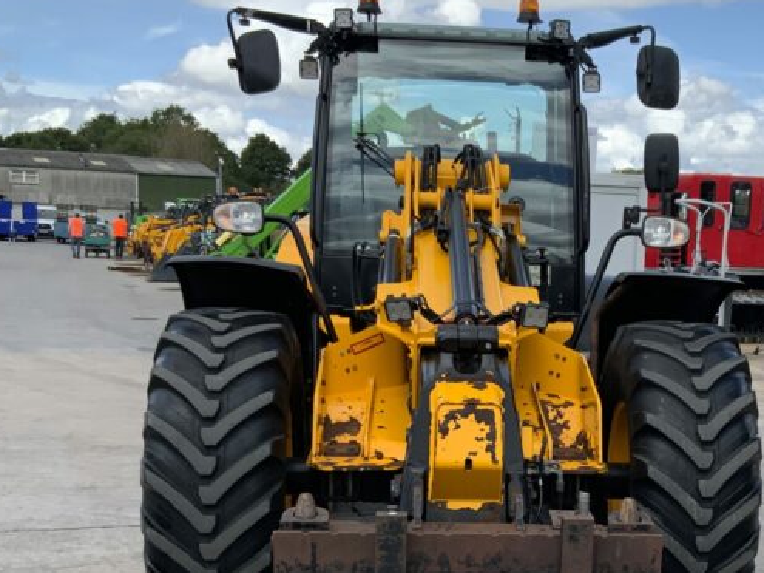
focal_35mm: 60
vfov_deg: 24.0
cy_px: 457
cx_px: 548
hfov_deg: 31.8
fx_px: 1324
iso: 16
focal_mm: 3
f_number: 1.8
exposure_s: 1/1168
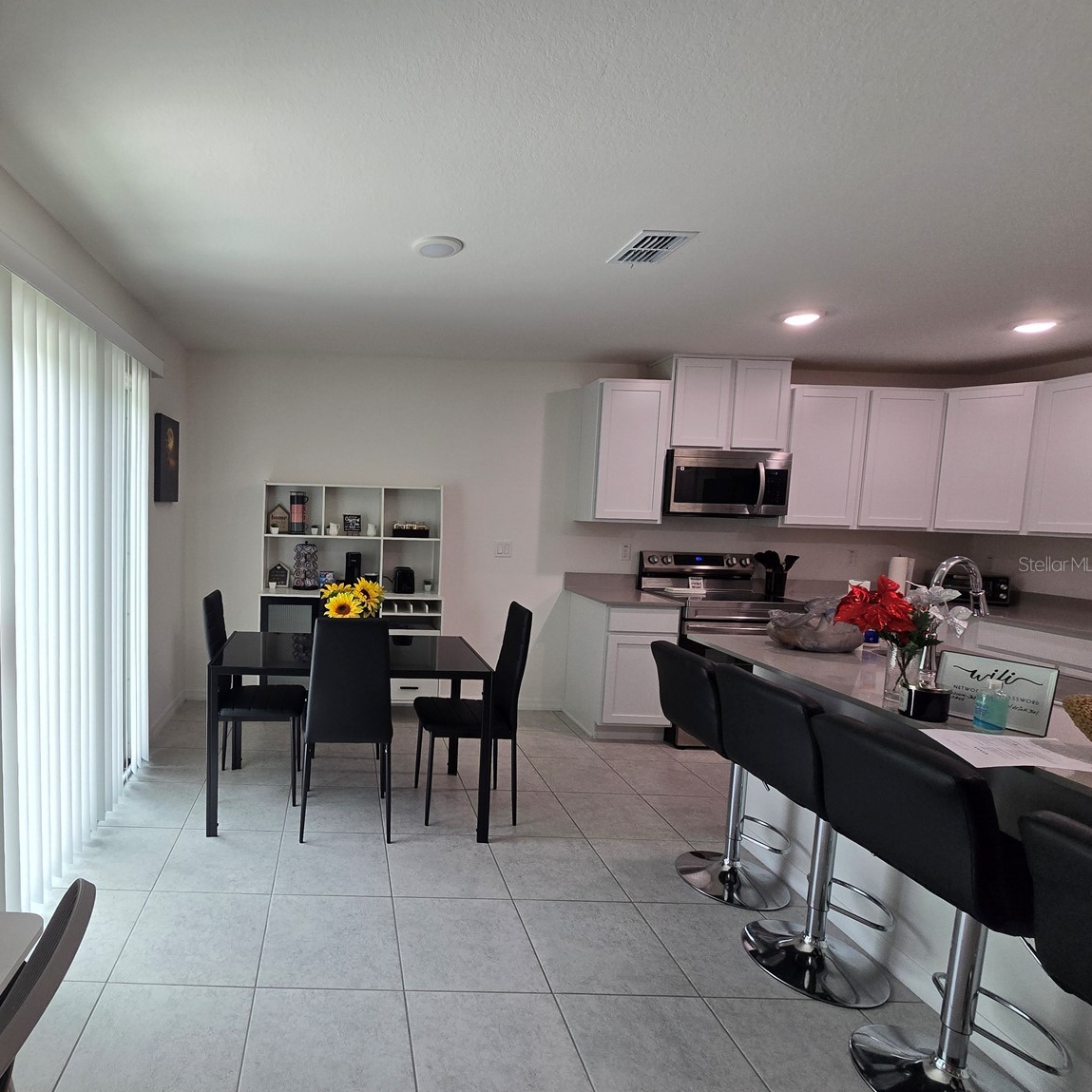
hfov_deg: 83.8
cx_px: 348
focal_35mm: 16
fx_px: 571
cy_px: 564
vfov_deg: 87.4
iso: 80
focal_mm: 2.2
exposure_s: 1/120
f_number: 2.2
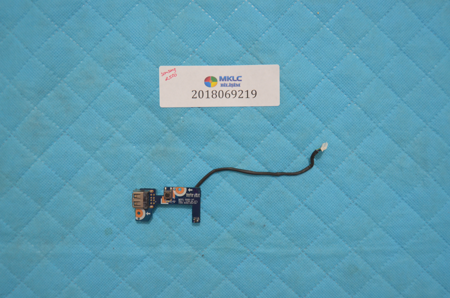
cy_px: 149
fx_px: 412
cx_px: 225
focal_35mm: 33
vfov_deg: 39.8
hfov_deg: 57.3
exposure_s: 1/25
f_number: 3.5
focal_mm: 22
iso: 800
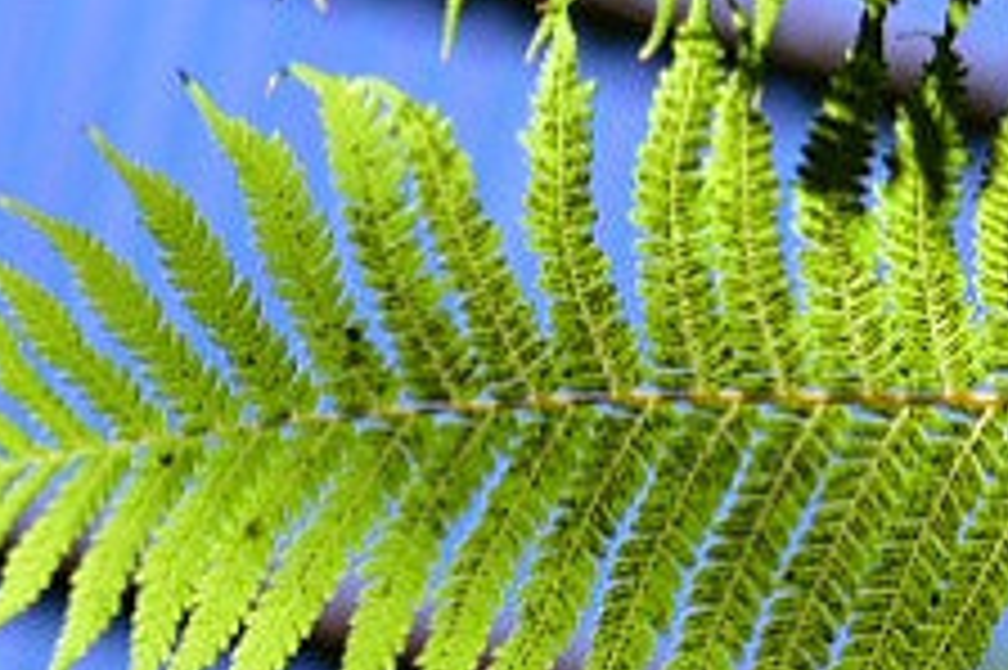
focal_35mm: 357
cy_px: 1967
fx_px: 9988
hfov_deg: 5.8
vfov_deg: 3.7
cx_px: 594
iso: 100
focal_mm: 50
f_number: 3.2
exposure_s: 1/800
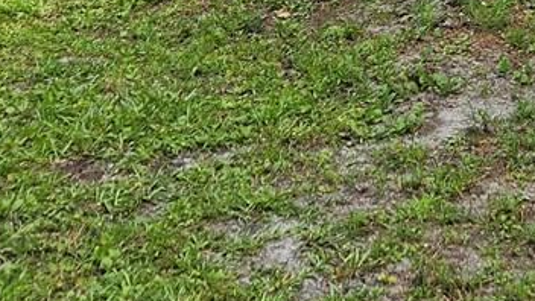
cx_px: 689
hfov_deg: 17.6
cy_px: -470
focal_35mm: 114
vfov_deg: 9.3
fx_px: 1617
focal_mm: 5.4
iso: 20
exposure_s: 1/794
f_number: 1.8
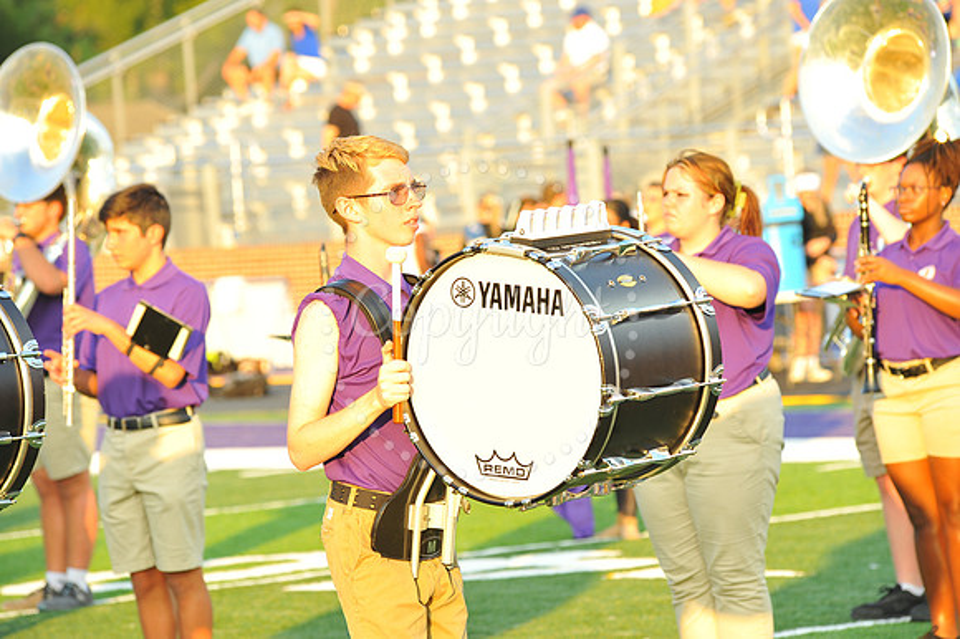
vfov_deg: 6.9
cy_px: 320
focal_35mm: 200
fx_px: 5330
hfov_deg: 10.3
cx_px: 480
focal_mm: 200
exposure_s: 1/80
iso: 250
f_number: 7.1
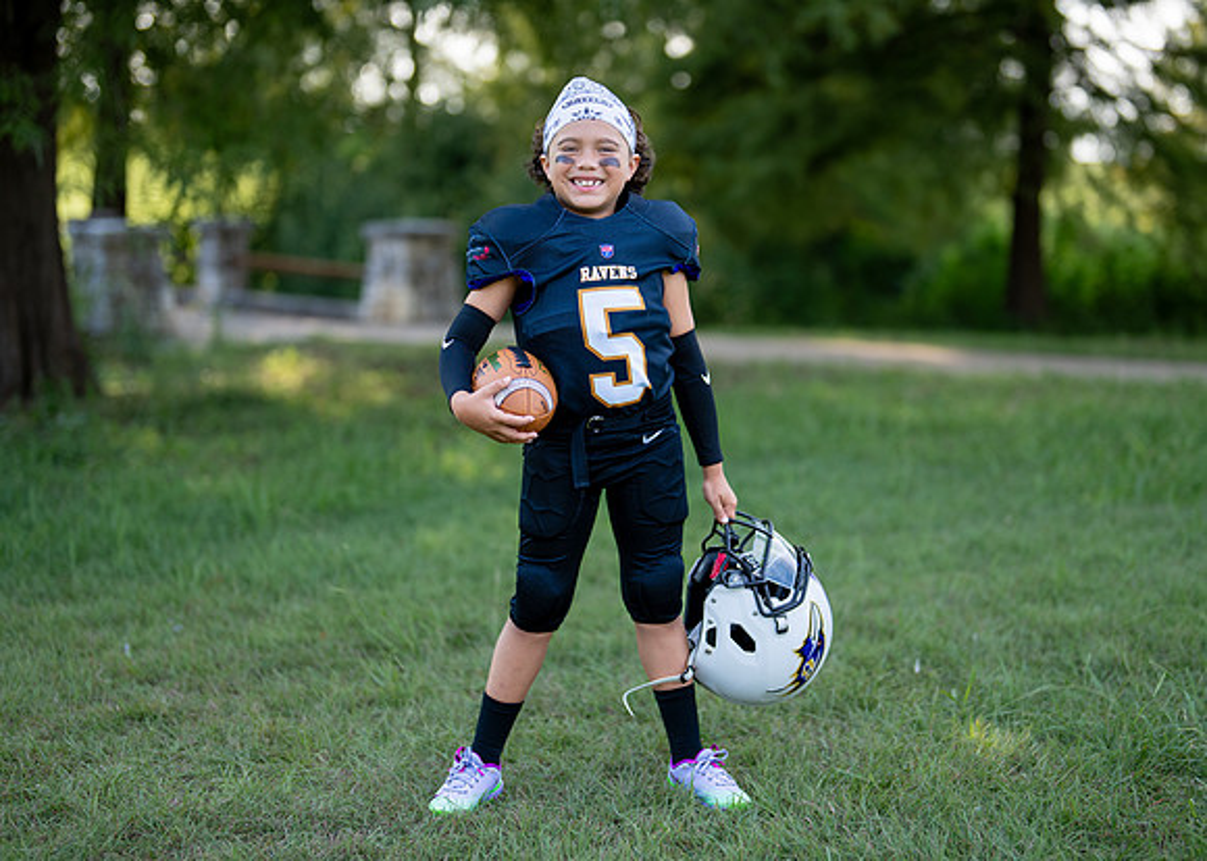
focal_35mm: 64
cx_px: 645
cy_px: 406
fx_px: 2207
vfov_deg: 22.1
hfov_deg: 30.6
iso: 100
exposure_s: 1/1250
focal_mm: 50
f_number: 1.2
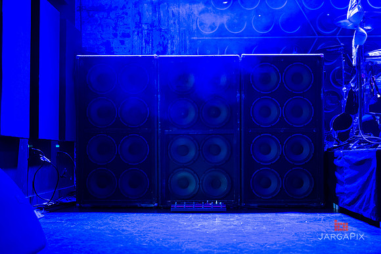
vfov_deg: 28.0
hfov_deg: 40.9
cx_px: 194
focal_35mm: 48
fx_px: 510
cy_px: 126
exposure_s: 1/25
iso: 6400
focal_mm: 46
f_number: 2.8
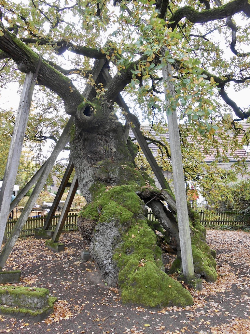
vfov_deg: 67.3
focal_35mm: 26
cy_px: 167
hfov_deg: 53.1
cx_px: 125
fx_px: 250
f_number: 3.5
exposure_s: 1/30
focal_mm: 4.6
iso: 250
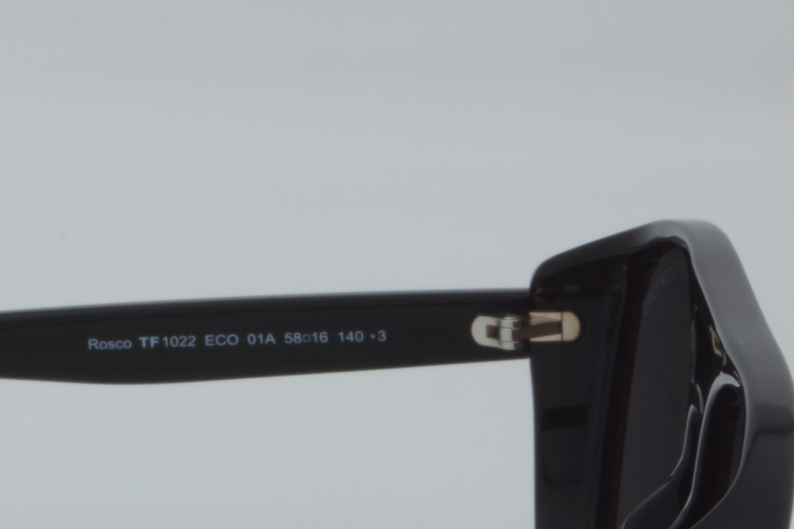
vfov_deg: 8.5
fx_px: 3511
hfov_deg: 12.7
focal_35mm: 159
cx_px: -100
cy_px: 608
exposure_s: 1/4
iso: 100
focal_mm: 45
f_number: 32
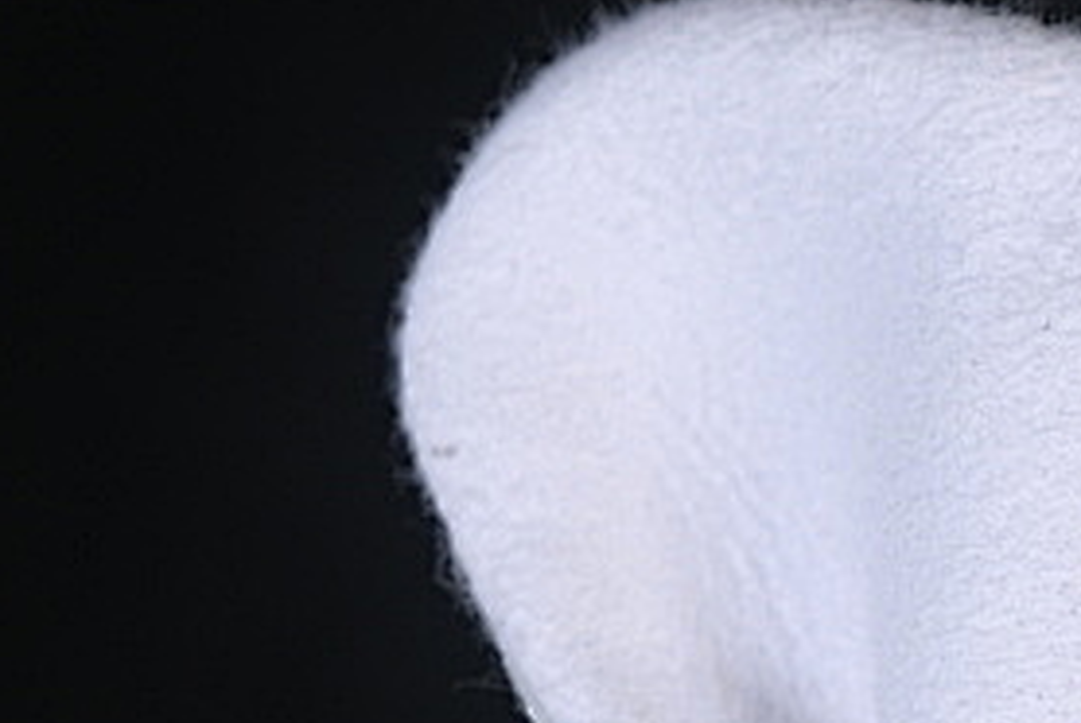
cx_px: 1614
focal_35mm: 291
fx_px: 8747
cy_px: 688
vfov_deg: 4.7
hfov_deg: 7.0
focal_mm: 50
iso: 160
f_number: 8
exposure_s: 1/80
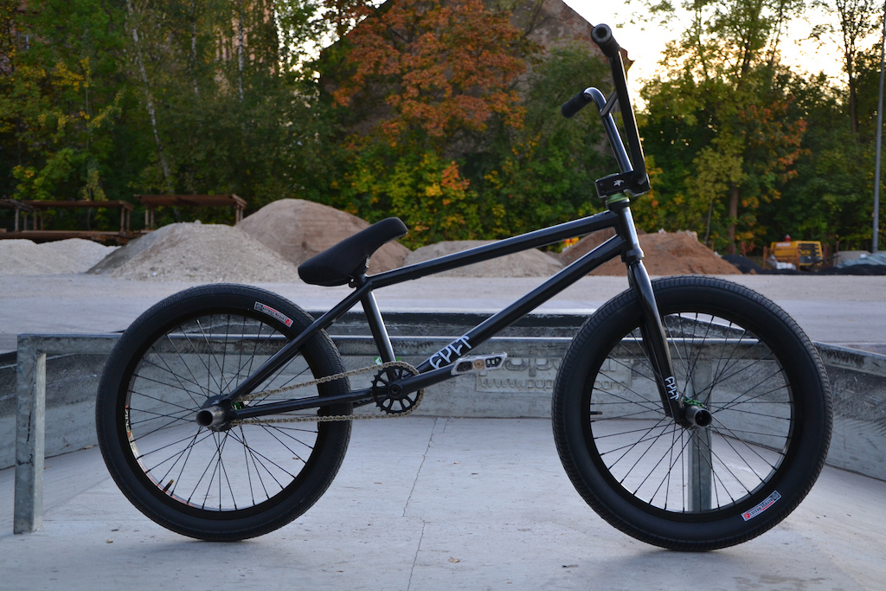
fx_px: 1292
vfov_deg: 25.8
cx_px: 443
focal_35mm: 52
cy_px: 296
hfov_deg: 37.8
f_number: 4.5
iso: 400
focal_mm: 35
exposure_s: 1/25
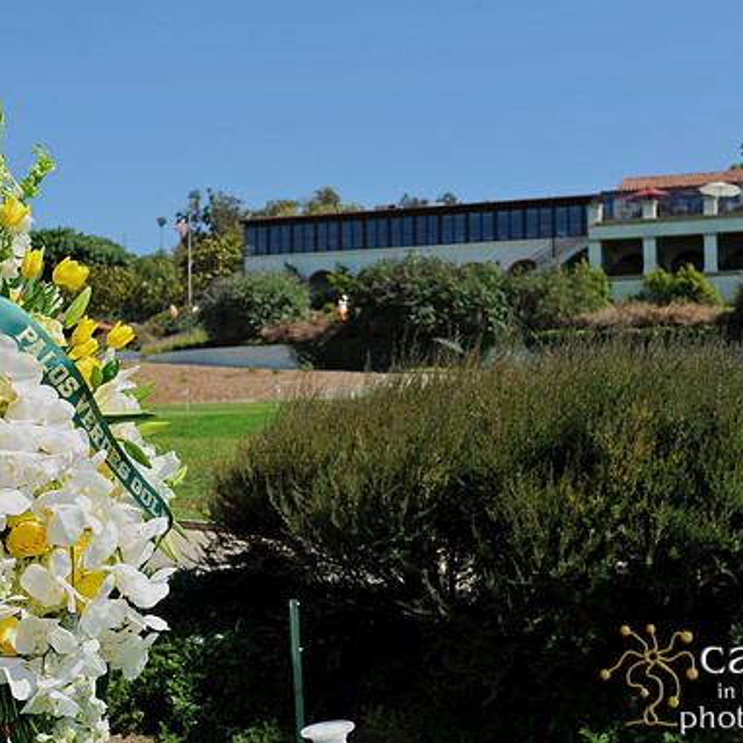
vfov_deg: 29.6
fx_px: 1408
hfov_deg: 29.5
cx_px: 315
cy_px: 373
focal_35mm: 58
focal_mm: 45
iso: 200
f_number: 8
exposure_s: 1/500
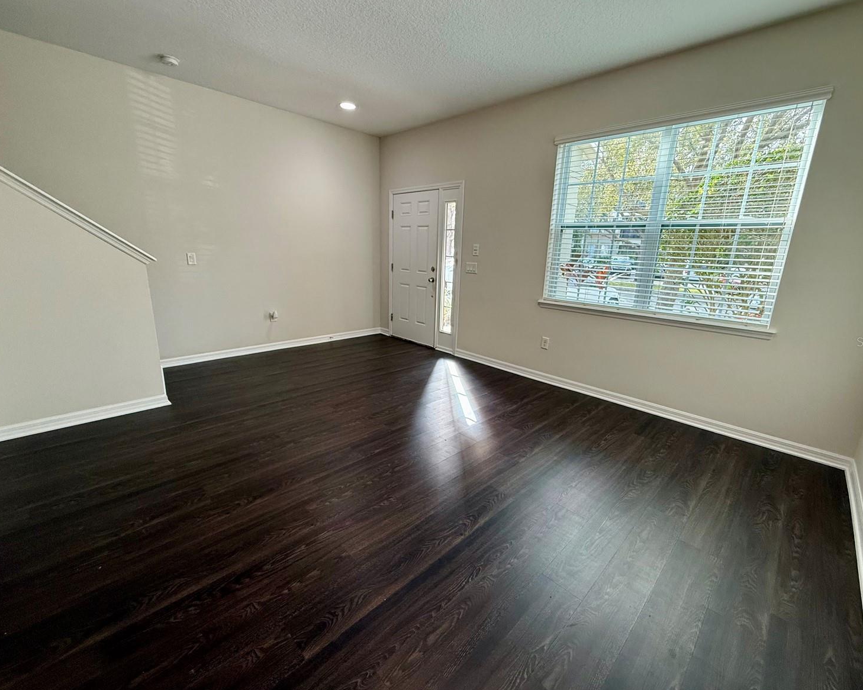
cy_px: 341
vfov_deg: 84.0
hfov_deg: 96.8
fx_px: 383
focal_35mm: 15
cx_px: 439
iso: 200
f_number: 2.2
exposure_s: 1/120
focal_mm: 2.22
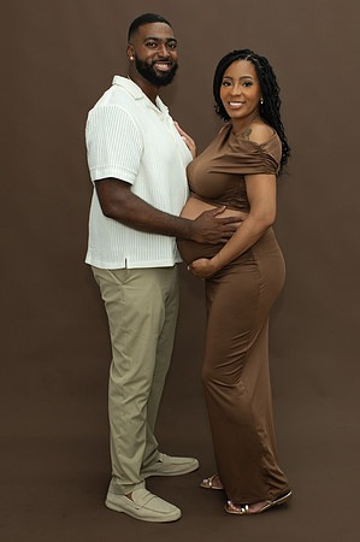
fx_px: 811
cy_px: 276
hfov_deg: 25.0
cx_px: 170
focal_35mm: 54
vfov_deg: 36.9
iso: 1000
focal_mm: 35
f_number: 5
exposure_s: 1/200
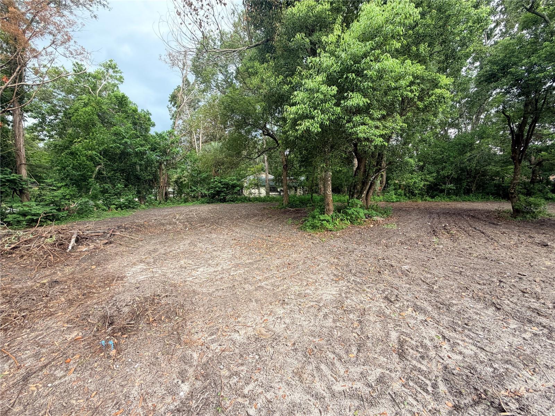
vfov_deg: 85.7
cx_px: 278
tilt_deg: -4.7
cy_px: 208
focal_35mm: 14
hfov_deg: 102.1
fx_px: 224
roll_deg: +0.9
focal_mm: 2.22
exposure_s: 1/121
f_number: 2.2
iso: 80
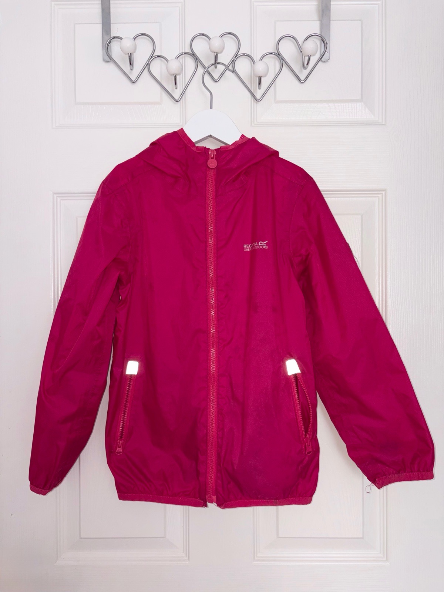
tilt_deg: +0.3
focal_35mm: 26
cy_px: 296
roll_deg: +0.2
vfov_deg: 67.3
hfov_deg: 53.1
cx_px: 222
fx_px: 445
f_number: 1.6
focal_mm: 5.96
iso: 32
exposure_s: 1/203
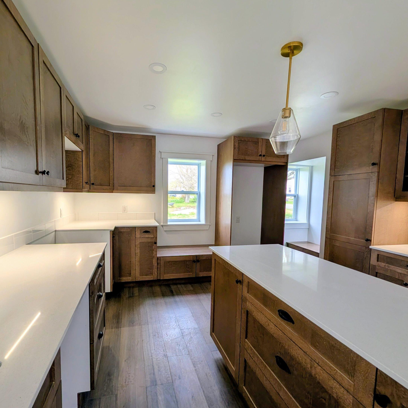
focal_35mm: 15
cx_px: 180
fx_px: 200
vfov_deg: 91.1
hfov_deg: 90.7
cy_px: 207
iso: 51
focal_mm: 2.02
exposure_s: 1/258
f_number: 1.7
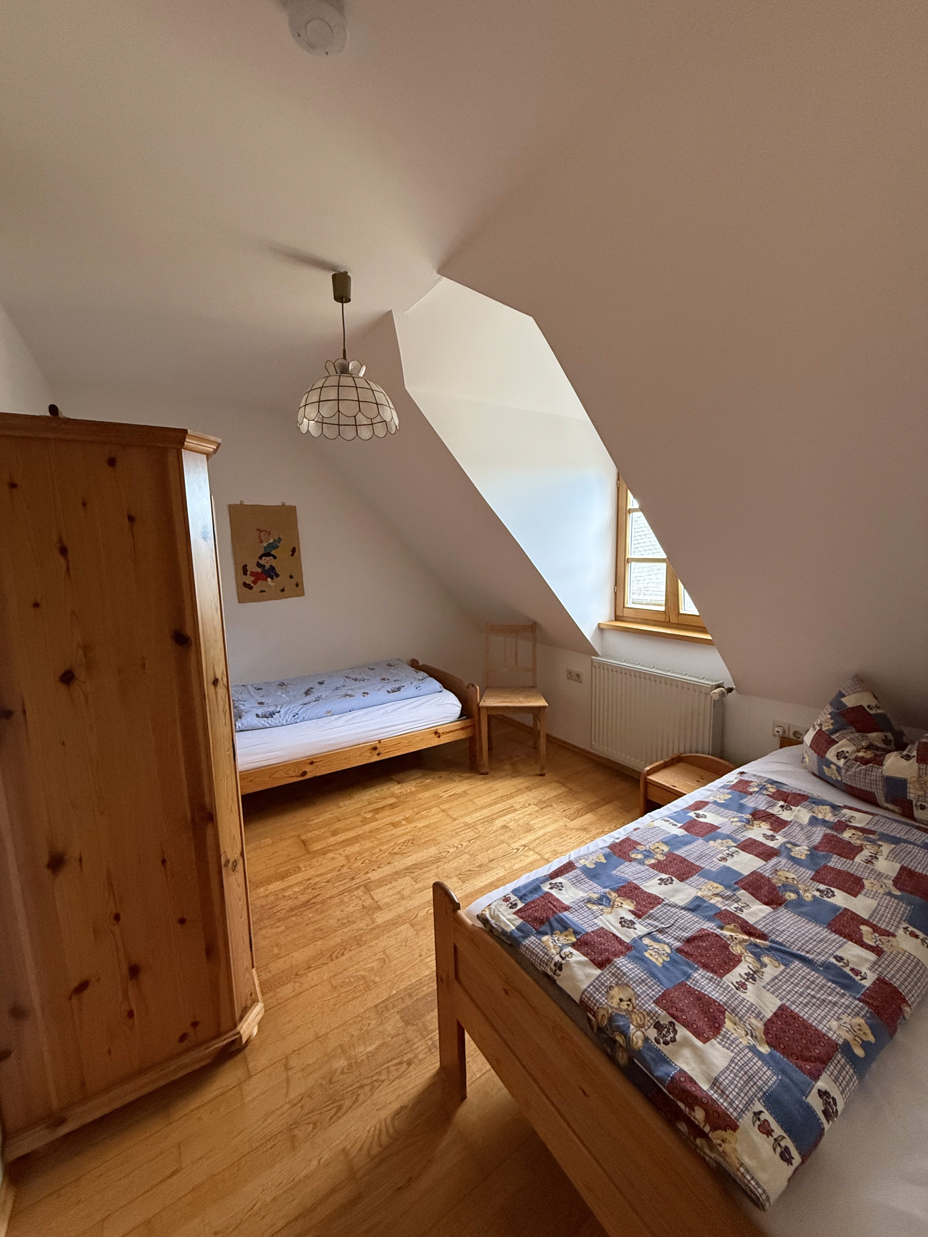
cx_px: 464
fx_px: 500
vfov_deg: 102.1
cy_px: 618
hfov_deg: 85.7
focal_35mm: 14
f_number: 2.2
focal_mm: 2.22
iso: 400
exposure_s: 1/88
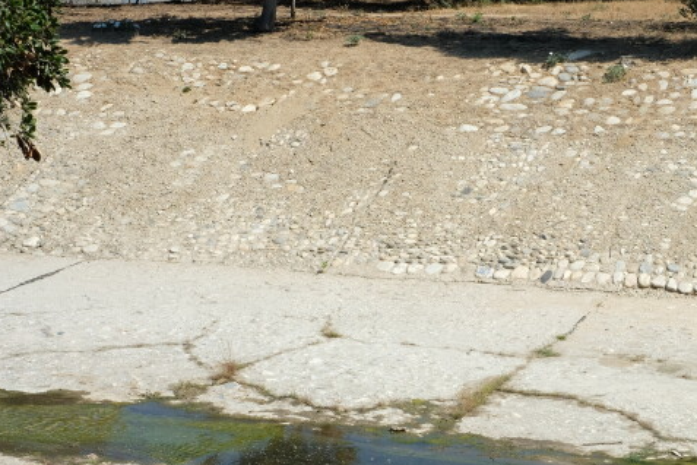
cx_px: 541
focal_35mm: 88
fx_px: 1704
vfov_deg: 15.5
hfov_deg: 22.9
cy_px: 309
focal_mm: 35
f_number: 10
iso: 800
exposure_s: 1/1000
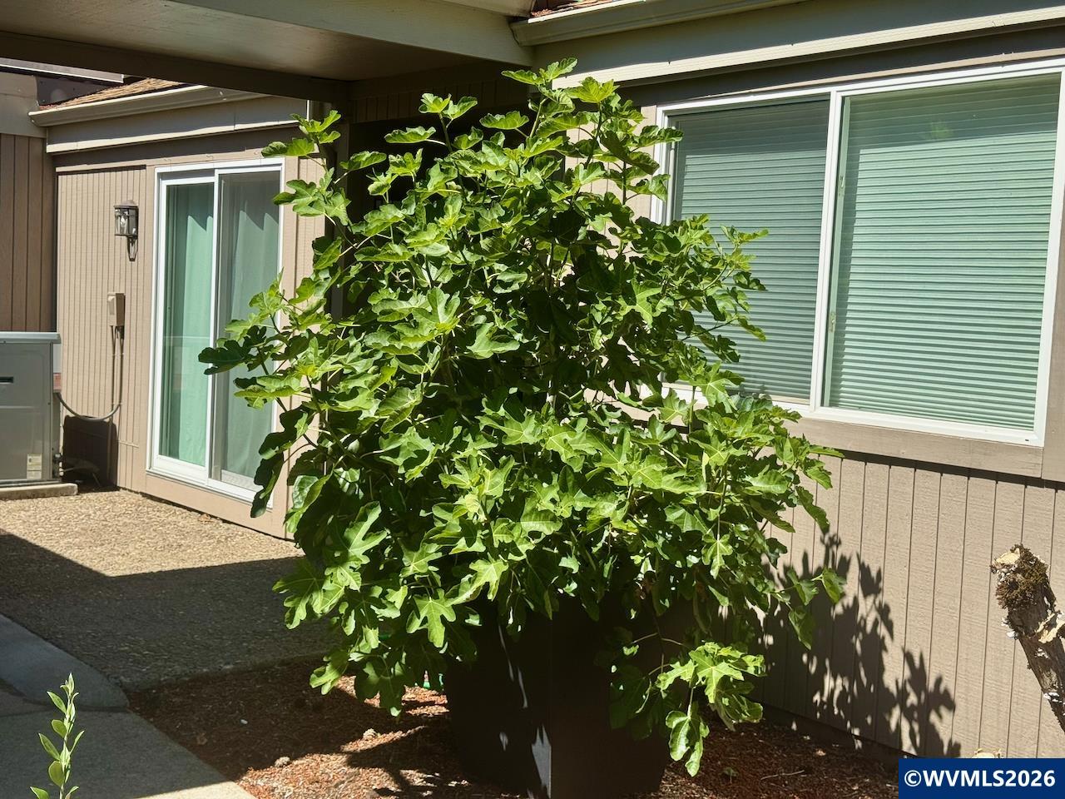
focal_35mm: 48
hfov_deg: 39.7
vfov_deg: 30.3
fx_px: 1477
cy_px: 400
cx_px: 532
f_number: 1.78
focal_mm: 6.76
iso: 64
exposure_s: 1/3425
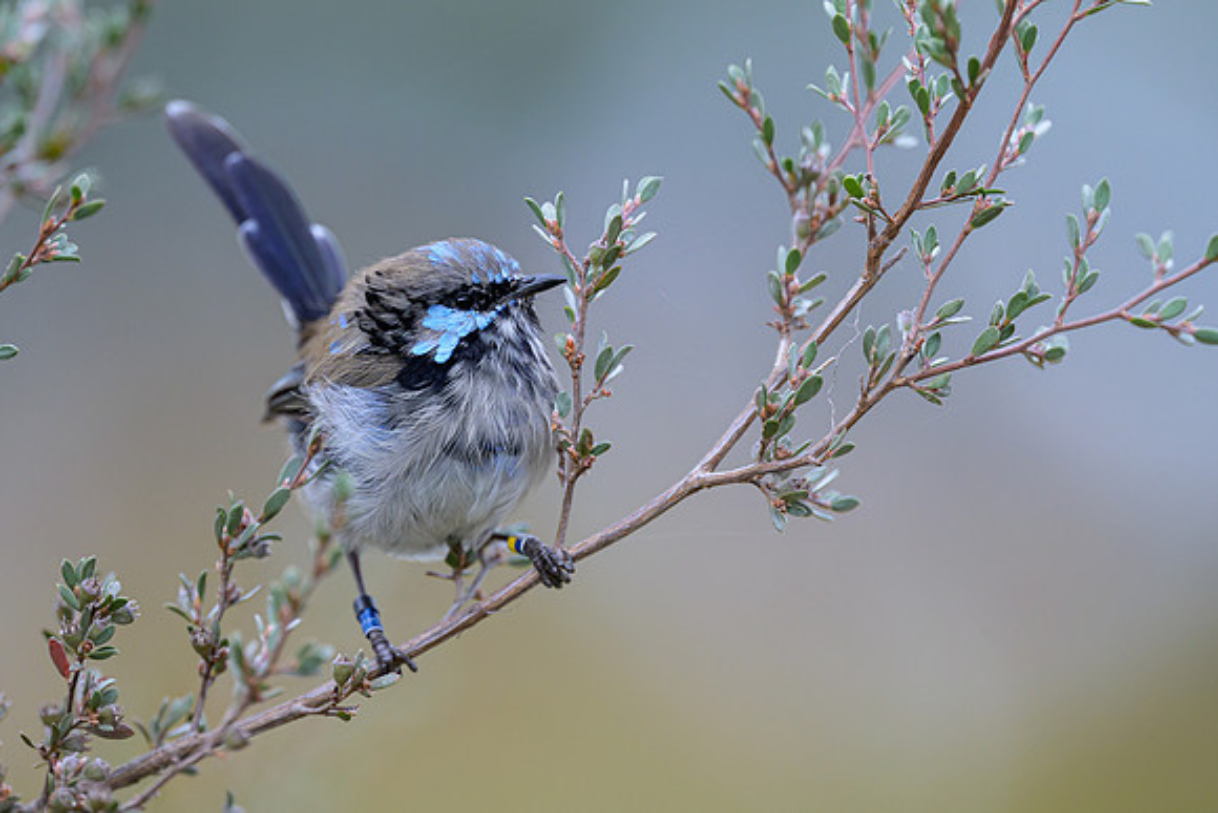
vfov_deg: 2.2
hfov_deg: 3.3
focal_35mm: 621
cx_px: 596
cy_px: 353
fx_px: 21007
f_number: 2.8
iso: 720
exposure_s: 1/2000
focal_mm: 400
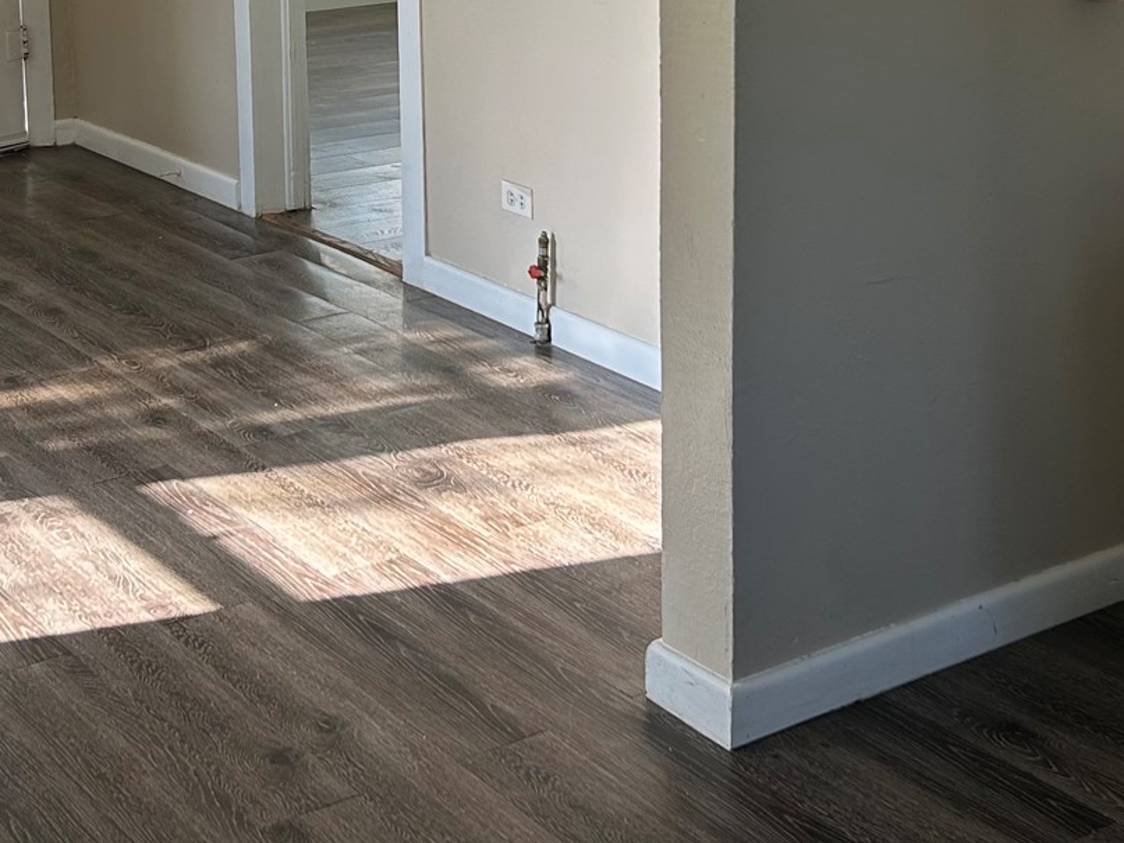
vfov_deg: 21.5
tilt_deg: -9.8
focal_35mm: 66
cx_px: 389
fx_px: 2143
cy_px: 3
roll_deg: +1.3
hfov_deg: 29.2
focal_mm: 5.7
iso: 32
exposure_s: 1/121
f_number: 1.5
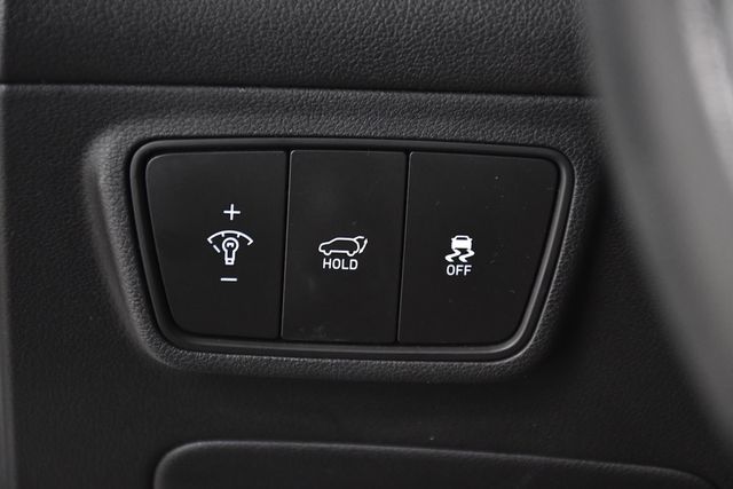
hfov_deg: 15.2
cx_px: 366
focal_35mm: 135
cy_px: 244
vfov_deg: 10.2
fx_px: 2749
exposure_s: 1/80
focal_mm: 90
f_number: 5.6
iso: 2000
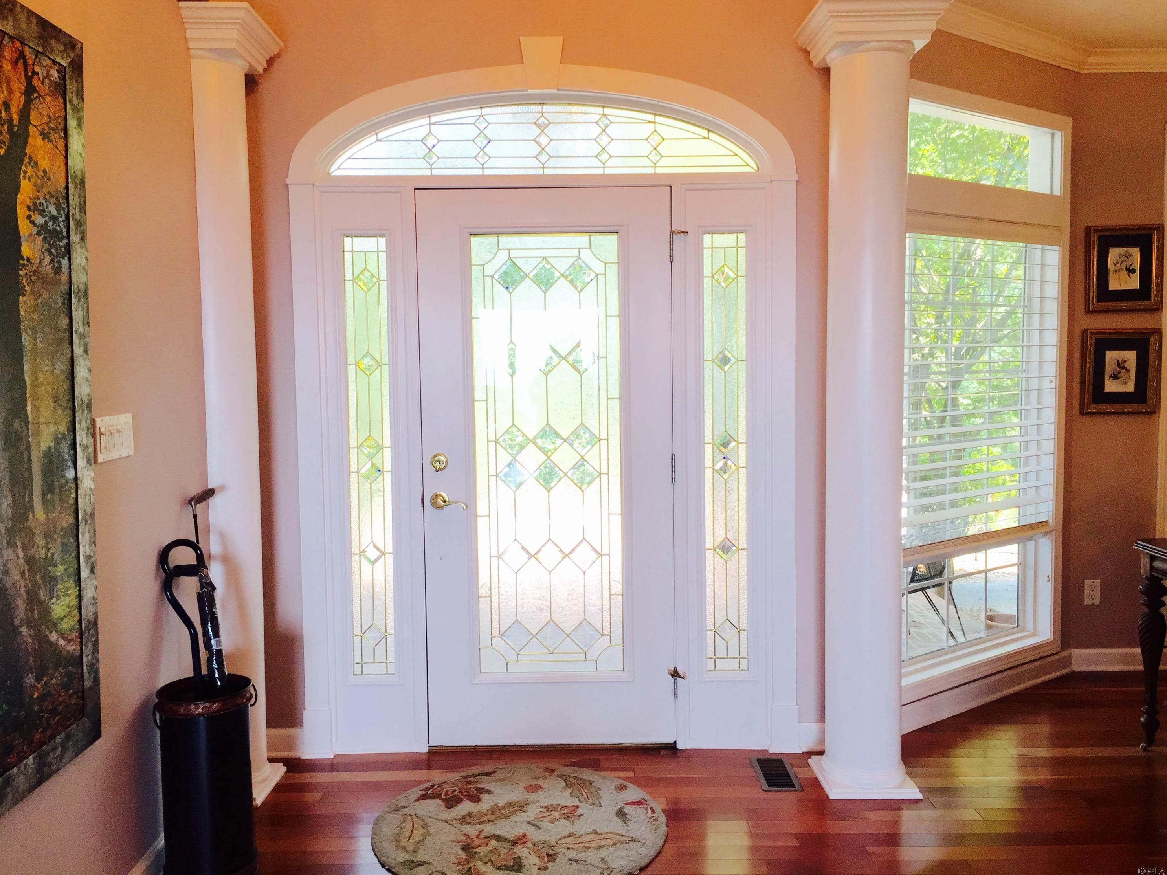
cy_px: 423
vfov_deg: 46.8
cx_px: 574
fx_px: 1011
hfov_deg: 60.0
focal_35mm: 30
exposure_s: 1/60
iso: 32
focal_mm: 4.15
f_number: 2.2
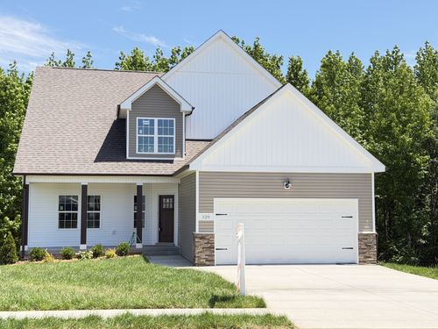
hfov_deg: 39.7
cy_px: 164
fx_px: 607
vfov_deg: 30.3
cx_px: 219
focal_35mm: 48
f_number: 1.78
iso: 100
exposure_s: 1/1543
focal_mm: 6.76
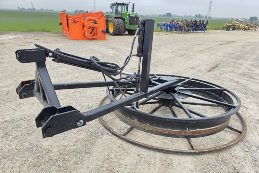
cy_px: 96
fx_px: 173
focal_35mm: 24
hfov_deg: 73.7
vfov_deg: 53.1
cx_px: 130
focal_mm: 6.3
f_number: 1.7
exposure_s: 1/180
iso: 32
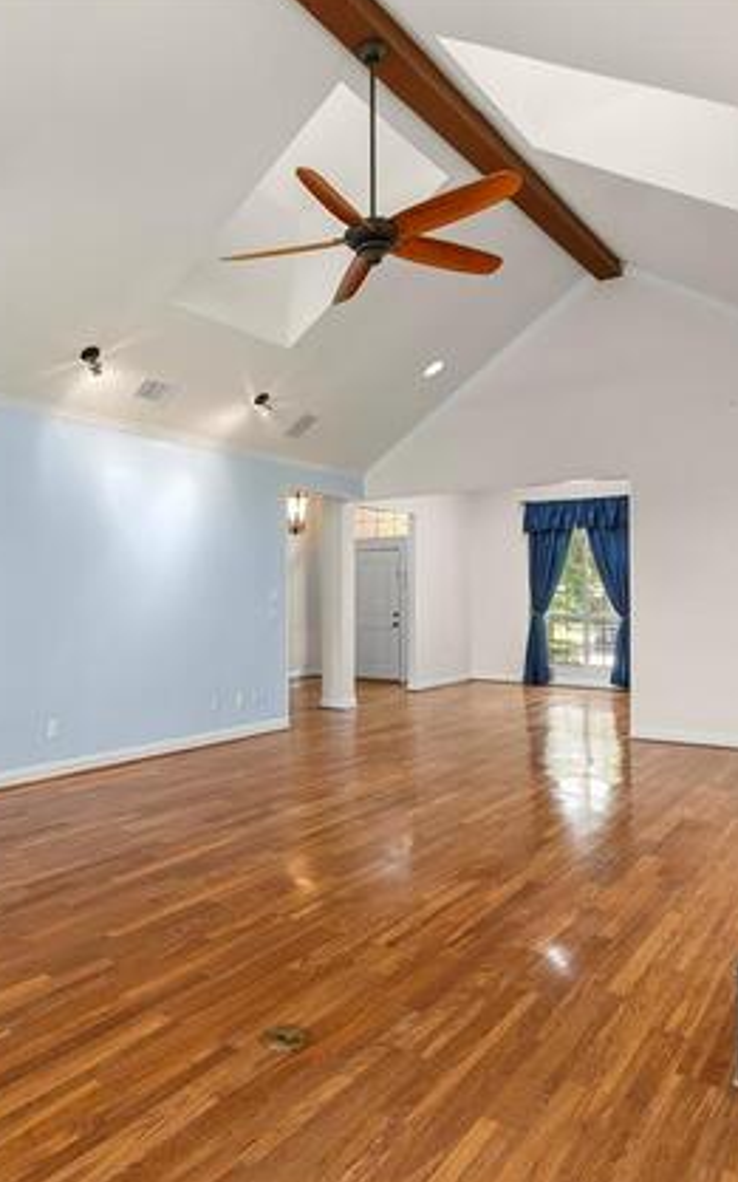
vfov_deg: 72.6
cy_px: 590
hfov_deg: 48.2
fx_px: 805
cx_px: 232
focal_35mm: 25
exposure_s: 1/3
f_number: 7.1
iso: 1600
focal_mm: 16
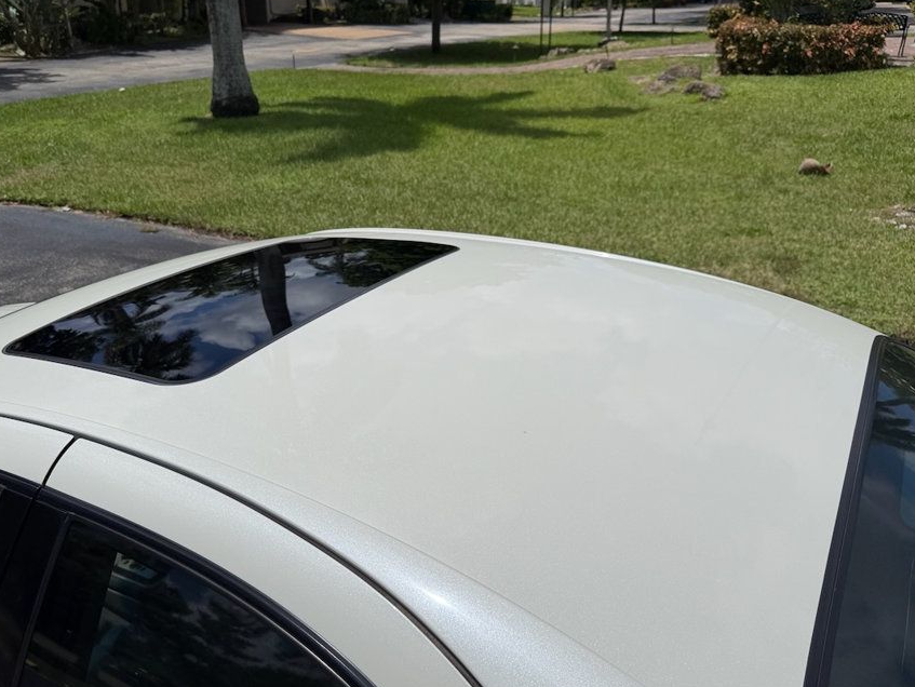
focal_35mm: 29
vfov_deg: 48.1
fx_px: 767
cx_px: 420
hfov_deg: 61.6
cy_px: 388
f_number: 1.78
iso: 80
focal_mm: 6.76
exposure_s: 1/22727
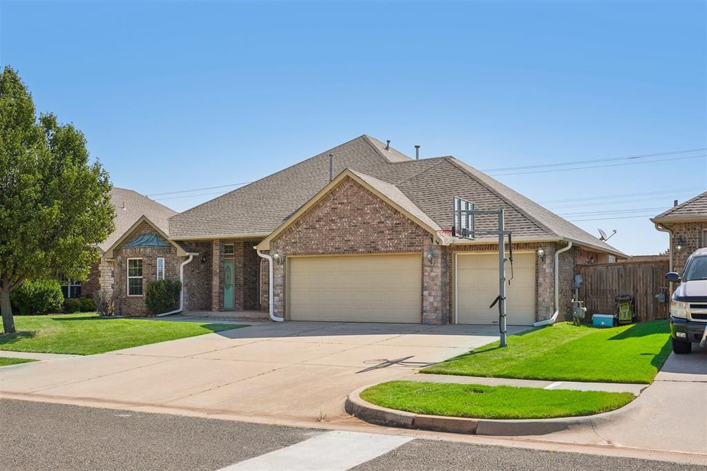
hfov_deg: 54.4
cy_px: 236
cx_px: 354
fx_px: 687
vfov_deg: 37.9
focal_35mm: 35
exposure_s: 1/200
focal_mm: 35
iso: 100
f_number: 8
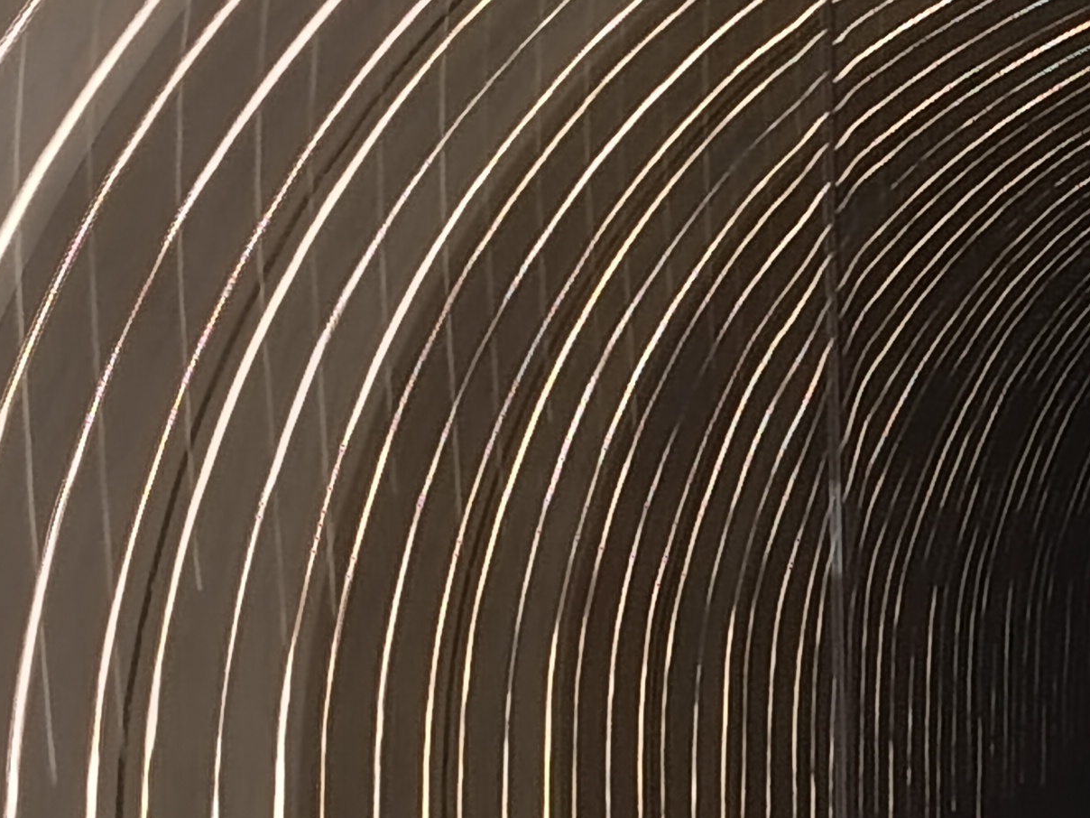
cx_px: 1442
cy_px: 758
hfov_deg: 13.4
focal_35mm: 142
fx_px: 4471
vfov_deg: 10.4
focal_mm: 6.11
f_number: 1.65
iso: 964
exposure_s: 1/25
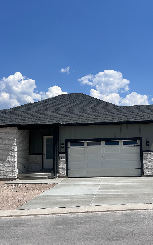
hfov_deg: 34.4
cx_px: 89
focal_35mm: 37
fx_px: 247
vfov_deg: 52.8
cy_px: 123
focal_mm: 5.7
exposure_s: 1/7463
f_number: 1.5
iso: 50
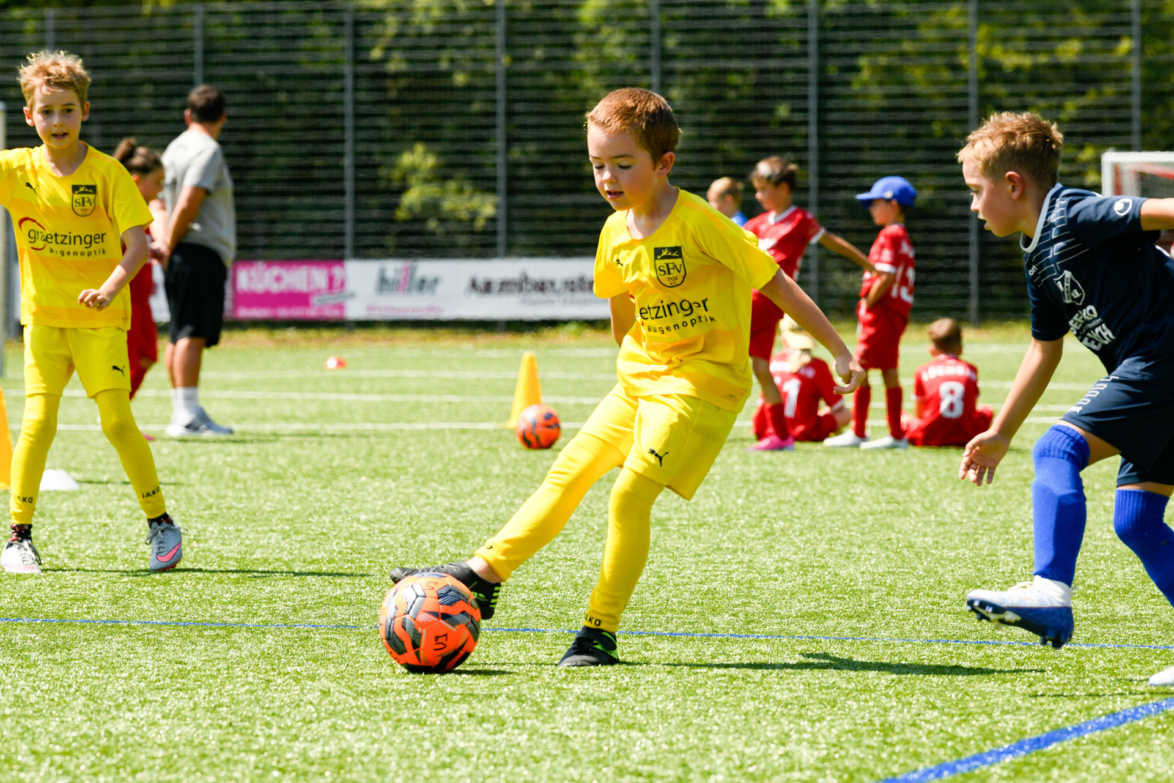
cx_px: 587
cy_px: 392
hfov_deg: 10.8
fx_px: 6196
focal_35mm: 190
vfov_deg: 7.2
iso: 1000
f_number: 7.1
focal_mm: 190
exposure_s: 1/2500
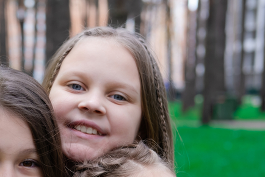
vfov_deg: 11.2
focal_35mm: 122
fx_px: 899
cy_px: 168
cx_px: -1
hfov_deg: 16.4
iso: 160
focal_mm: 35
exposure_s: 1/250
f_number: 3.2
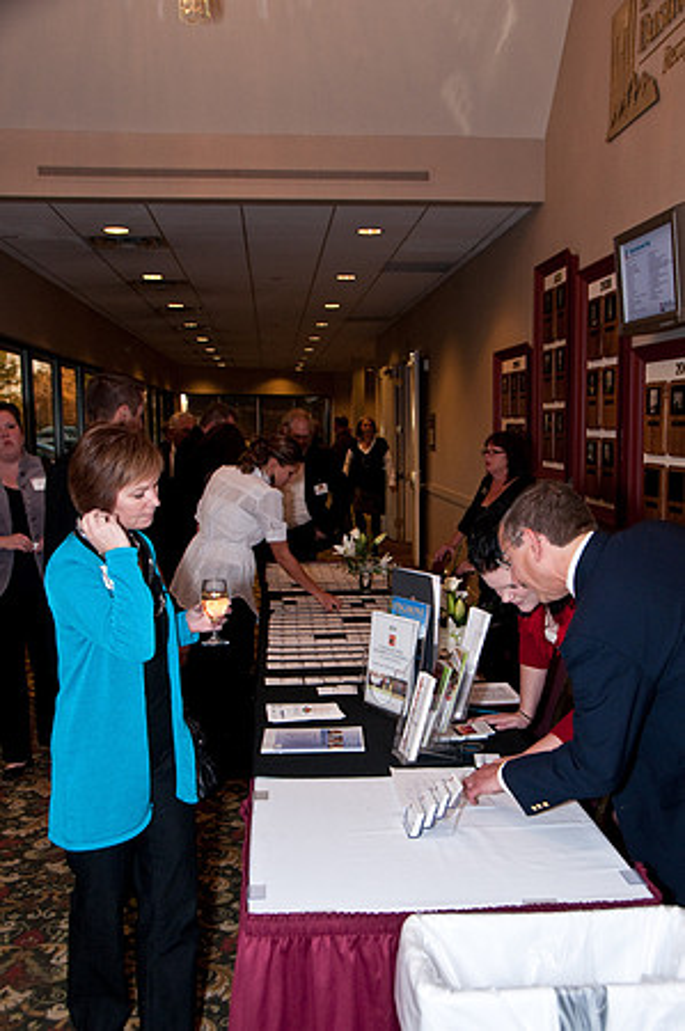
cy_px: 516
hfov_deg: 36.8
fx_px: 1030
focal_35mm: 36
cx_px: 342
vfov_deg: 53.2
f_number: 6.3
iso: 640
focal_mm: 24
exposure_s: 1/60
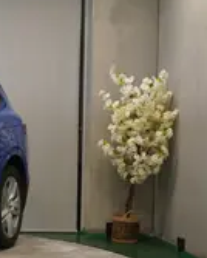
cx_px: -159
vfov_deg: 14.6
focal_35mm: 132
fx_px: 1009
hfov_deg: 11.0
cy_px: 134
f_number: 4.5
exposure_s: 1/160
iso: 2000
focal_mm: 49
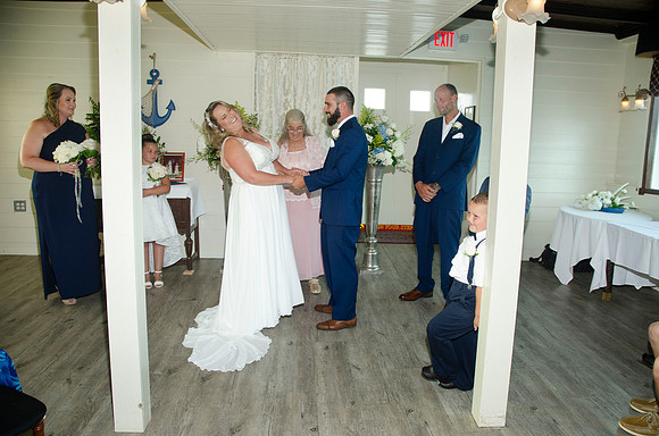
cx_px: 330
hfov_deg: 67.5
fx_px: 493
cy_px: 218
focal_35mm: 27
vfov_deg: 47.7
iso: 400
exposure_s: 1/125
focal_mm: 18
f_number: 5.6
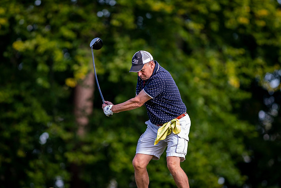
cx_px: 140
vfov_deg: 3.0
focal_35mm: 456
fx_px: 3561
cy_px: 95
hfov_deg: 4.5
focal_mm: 300
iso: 560
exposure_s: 1/1600
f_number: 2.8
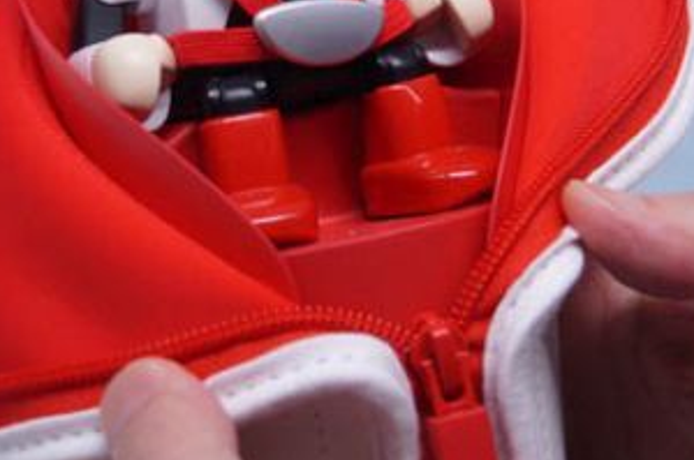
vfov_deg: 10.1
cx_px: 268
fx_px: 2598
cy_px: 42
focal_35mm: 135
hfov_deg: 15.2
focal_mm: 45
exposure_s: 1/80
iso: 200
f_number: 5
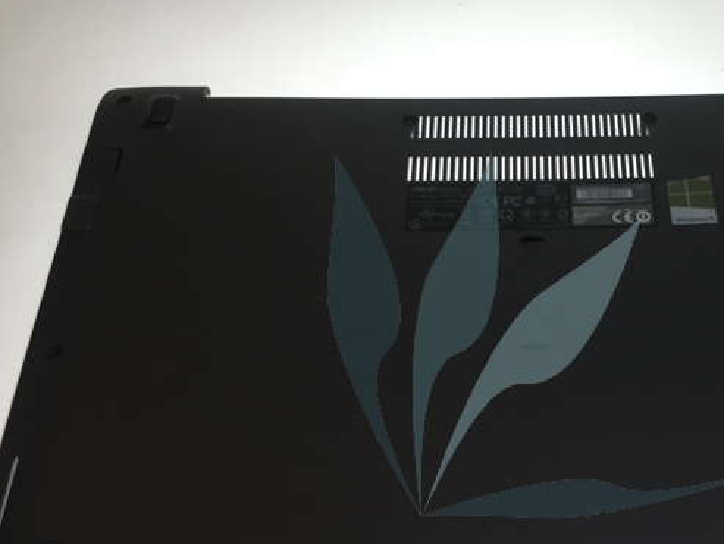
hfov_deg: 38.6
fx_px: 1004
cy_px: 365
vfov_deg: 30.1
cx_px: 540
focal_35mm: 48
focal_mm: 4.15
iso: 32
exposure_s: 1/100
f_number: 2.2
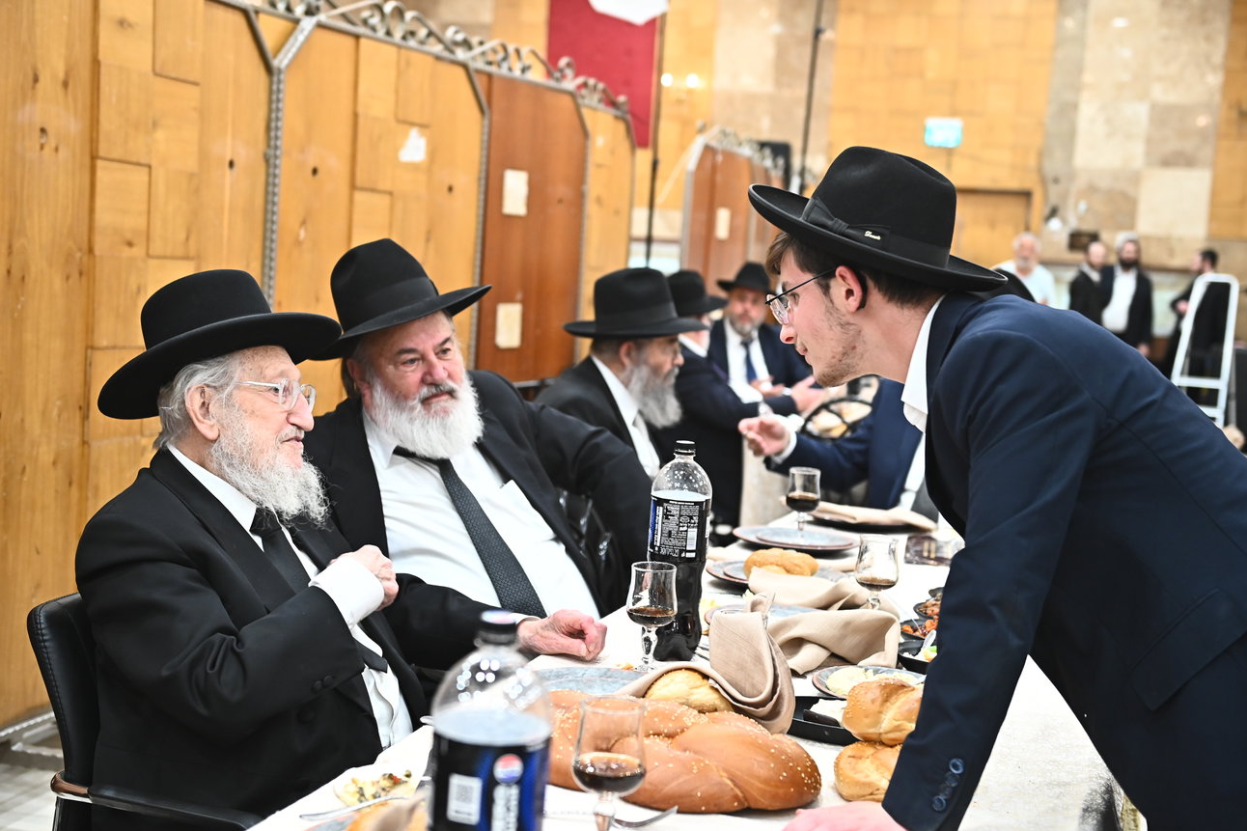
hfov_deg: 38.2
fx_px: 1801
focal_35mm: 52
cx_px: 599
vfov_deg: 26.0
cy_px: 419
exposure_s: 1/200
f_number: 3.2
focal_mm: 48
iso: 1600
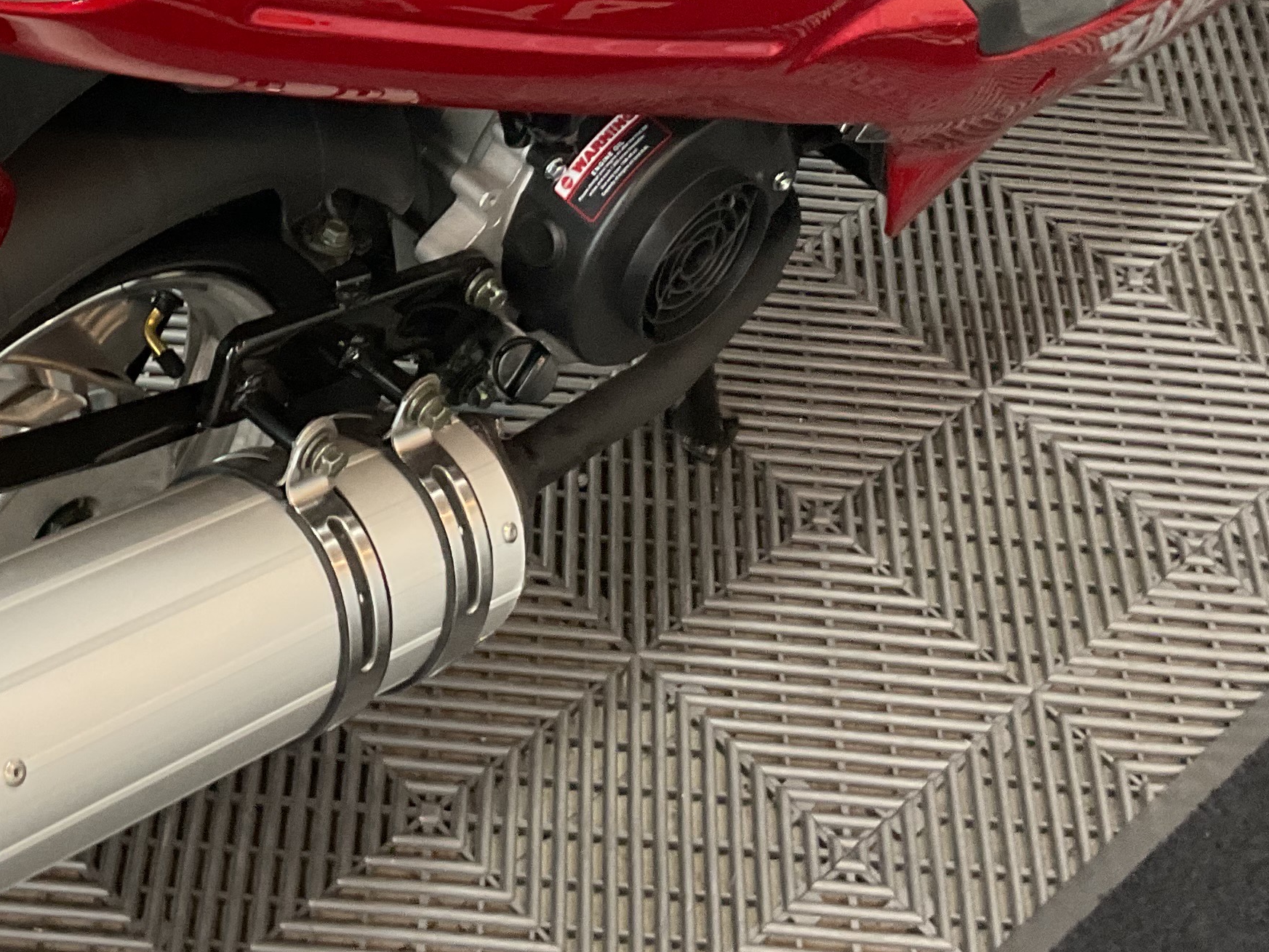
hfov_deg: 28.8
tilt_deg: -41.3
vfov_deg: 21.4
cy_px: 61
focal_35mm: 67
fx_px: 2456
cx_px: 428
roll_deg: -5.5
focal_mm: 3
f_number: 1.8
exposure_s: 1/60
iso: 200
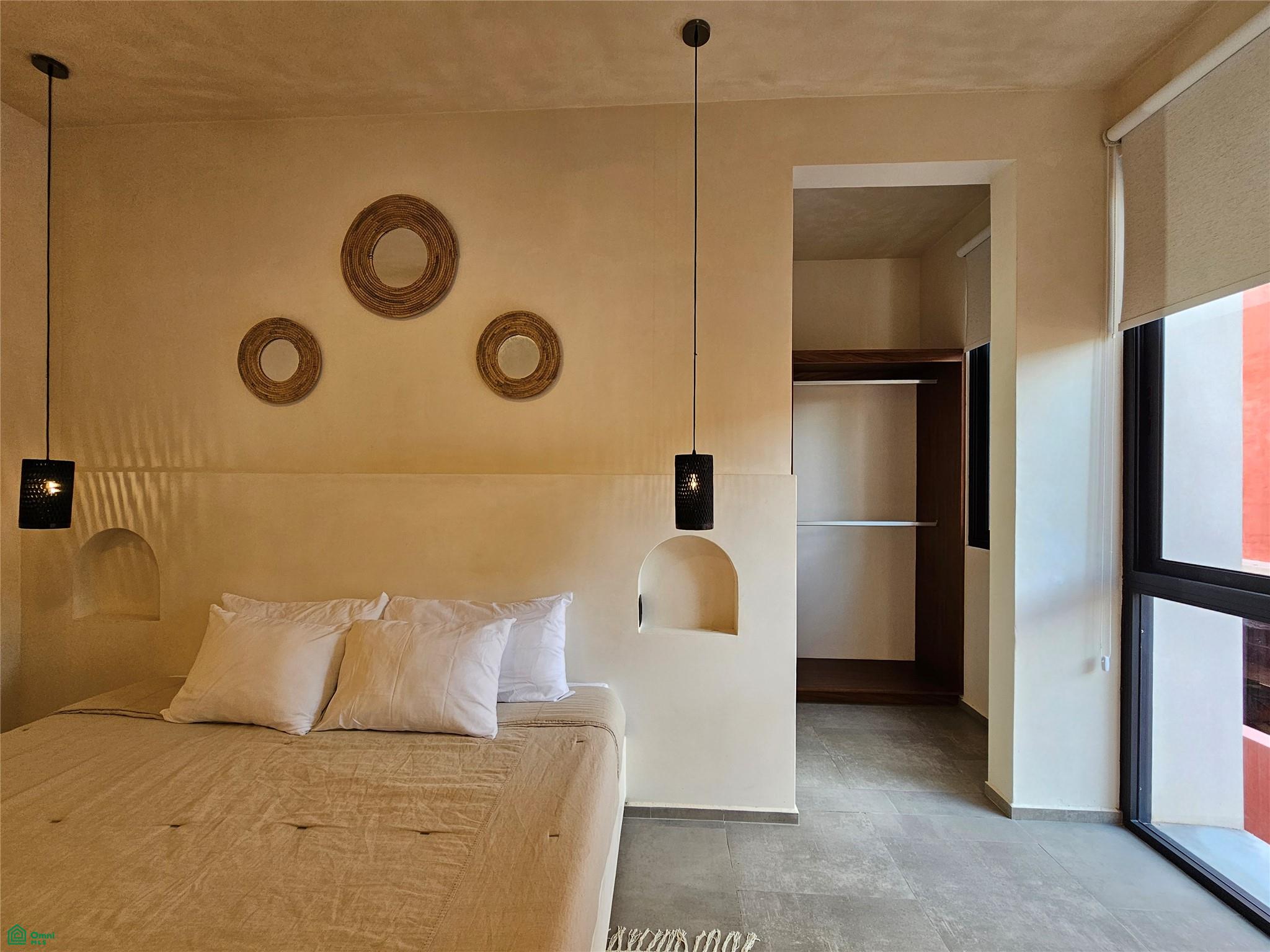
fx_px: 477
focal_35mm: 13
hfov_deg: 106.2
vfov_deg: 89.9
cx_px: 635
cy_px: 476
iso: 64
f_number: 2.2
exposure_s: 1/60
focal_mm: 2.2
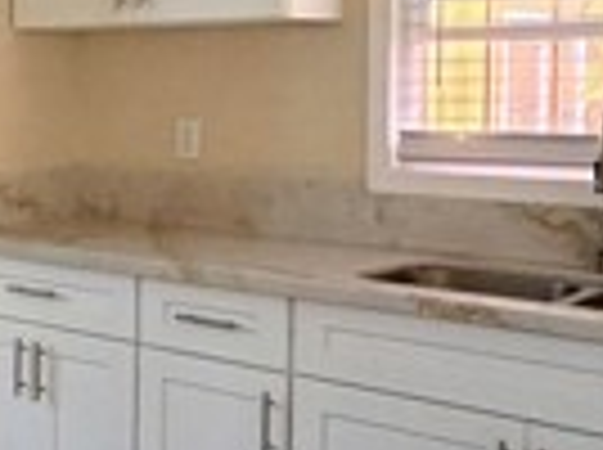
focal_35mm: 67
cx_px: -162
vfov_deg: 21.7
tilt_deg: -1.4
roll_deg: -0.3
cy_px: 117
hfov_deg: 25.4
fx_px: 1165
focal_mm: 2.22
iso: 320
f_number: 2.2
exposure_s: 1/66
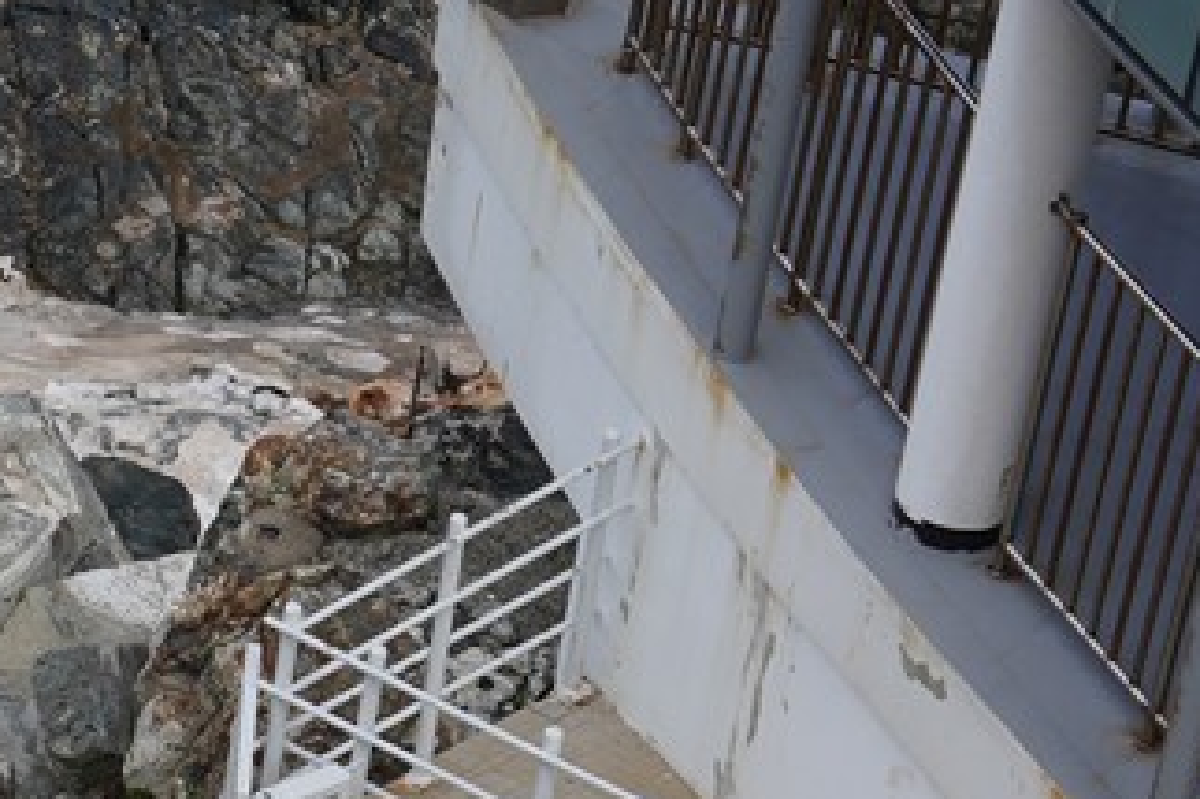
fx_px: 7229
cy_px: 925
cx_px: -1048
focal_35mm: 217
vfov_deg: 6.3
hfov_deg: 9.0
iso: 100
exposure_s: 1/80
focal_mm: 35
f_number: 11
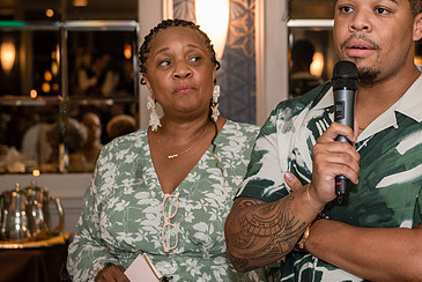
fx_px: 1267
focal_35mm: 108
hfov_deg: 18.7
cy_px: 102
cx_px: 342
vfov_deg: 12.7
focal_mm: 58
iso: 1600
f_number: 3.5
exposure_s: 1/200
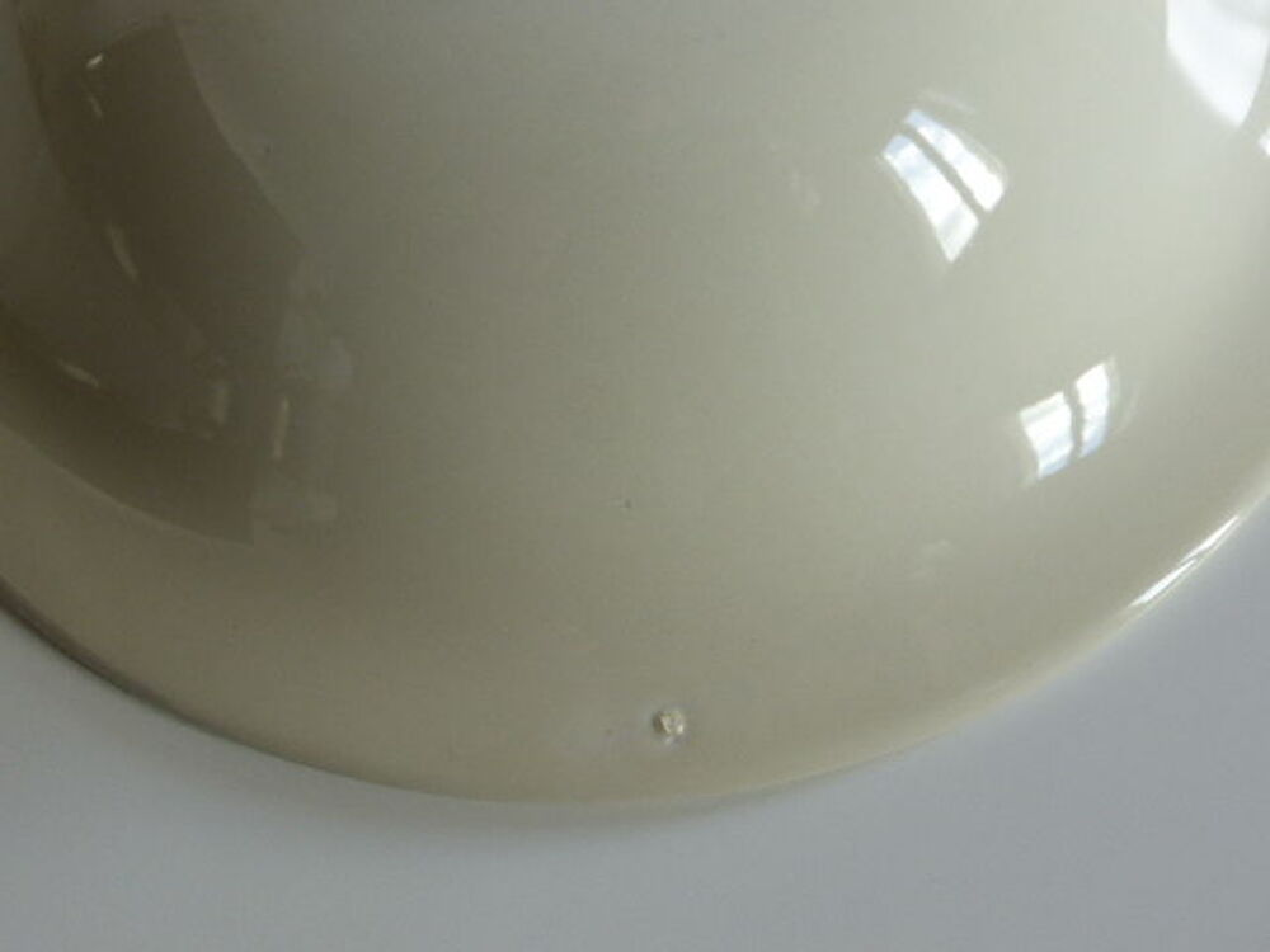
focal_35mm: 46
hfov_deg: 41.2
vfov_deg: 31.5
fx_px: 1688
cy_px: 476
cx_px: 635
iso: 160
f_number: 4.1
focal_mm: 7.9
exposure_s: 1/60
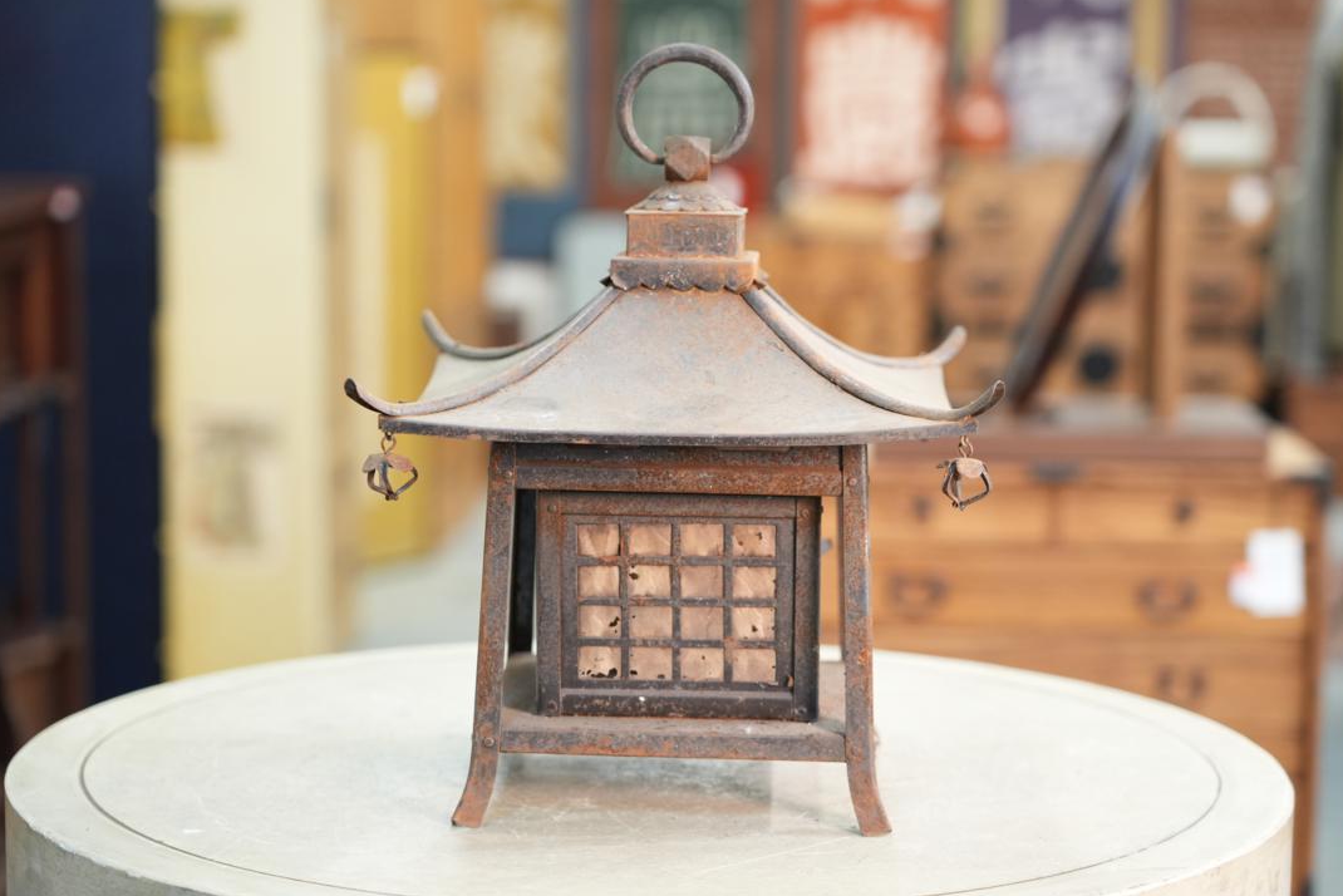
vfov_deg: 17.3
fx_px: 2948
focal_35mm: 79
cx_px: 675
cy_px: 447
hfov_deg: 25.7
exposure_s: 1/80
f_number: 4
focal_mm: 78
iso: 2500
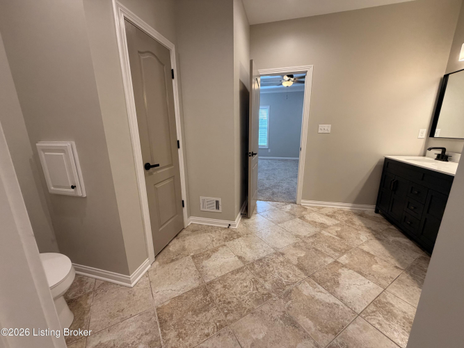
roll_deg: +0.2
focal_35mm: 14
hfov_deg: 102.1
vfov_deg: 85.7
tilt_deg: -15.1
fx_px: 188
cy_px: 174
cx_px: 232
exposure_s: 1/120
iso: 250
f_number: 2.2
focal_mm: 2.22
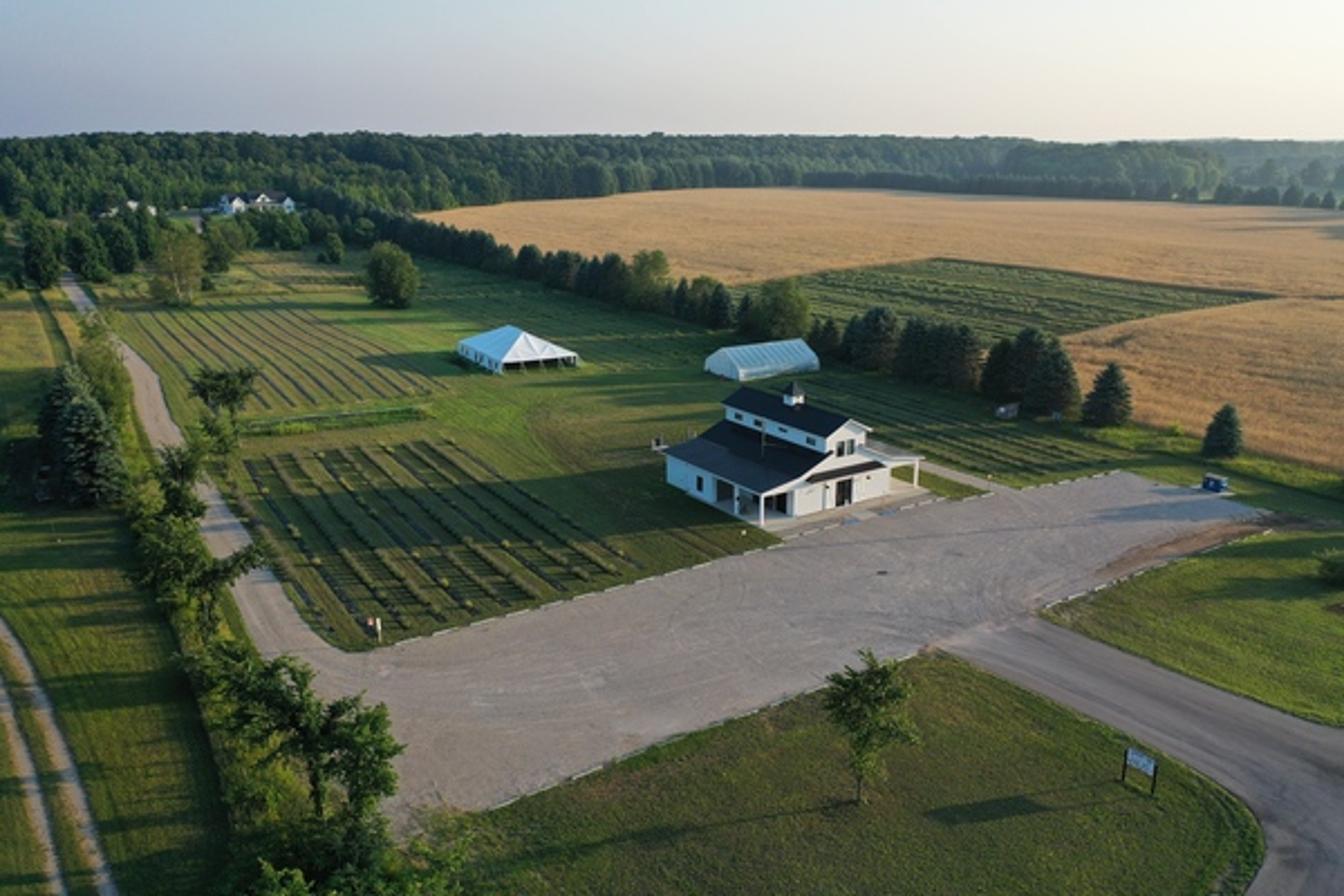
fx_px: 1045
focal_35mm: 28
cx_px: 672
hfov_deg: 65.5
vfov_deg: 46.4
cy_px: 448
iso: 100
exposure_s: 1/50
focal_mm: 10.26
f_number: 2.8
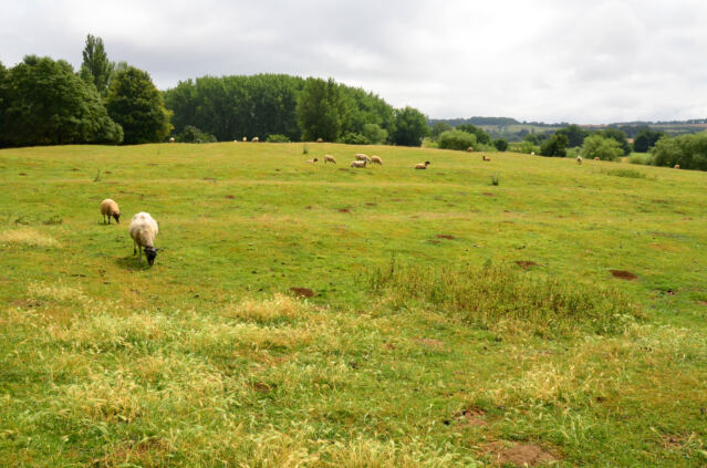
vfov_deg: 39.8
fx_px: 647
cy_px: 234
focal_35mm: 33
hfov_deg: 57.3
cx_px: 354
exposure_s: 1/160
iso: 200
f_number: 16
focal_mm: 22
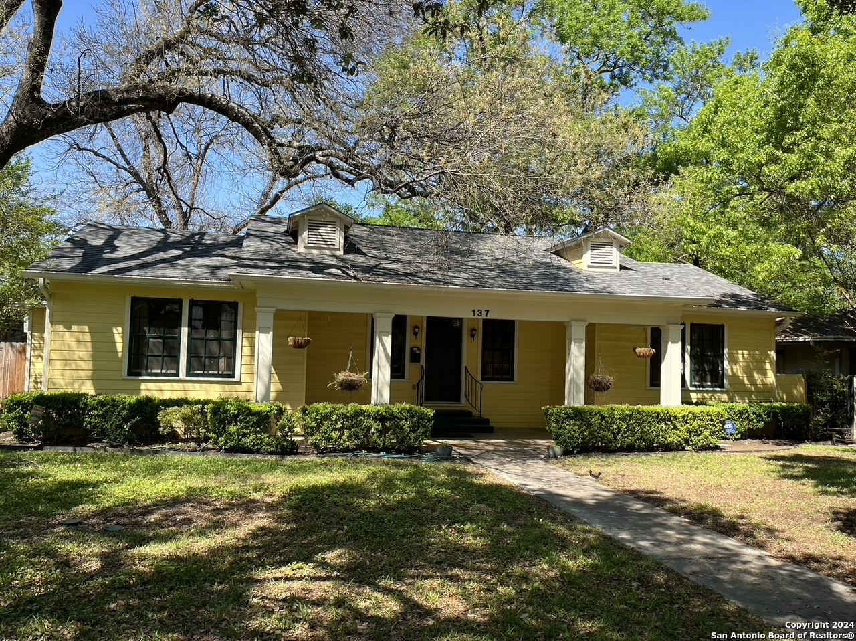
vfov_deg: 53.0
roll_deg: -2.0
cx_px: 428
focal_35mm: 26
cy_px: 320
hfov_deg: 67.3
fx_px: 642
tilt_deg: +3.1
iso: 50
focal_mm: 5.1
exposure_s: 1/1266
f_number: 1.6
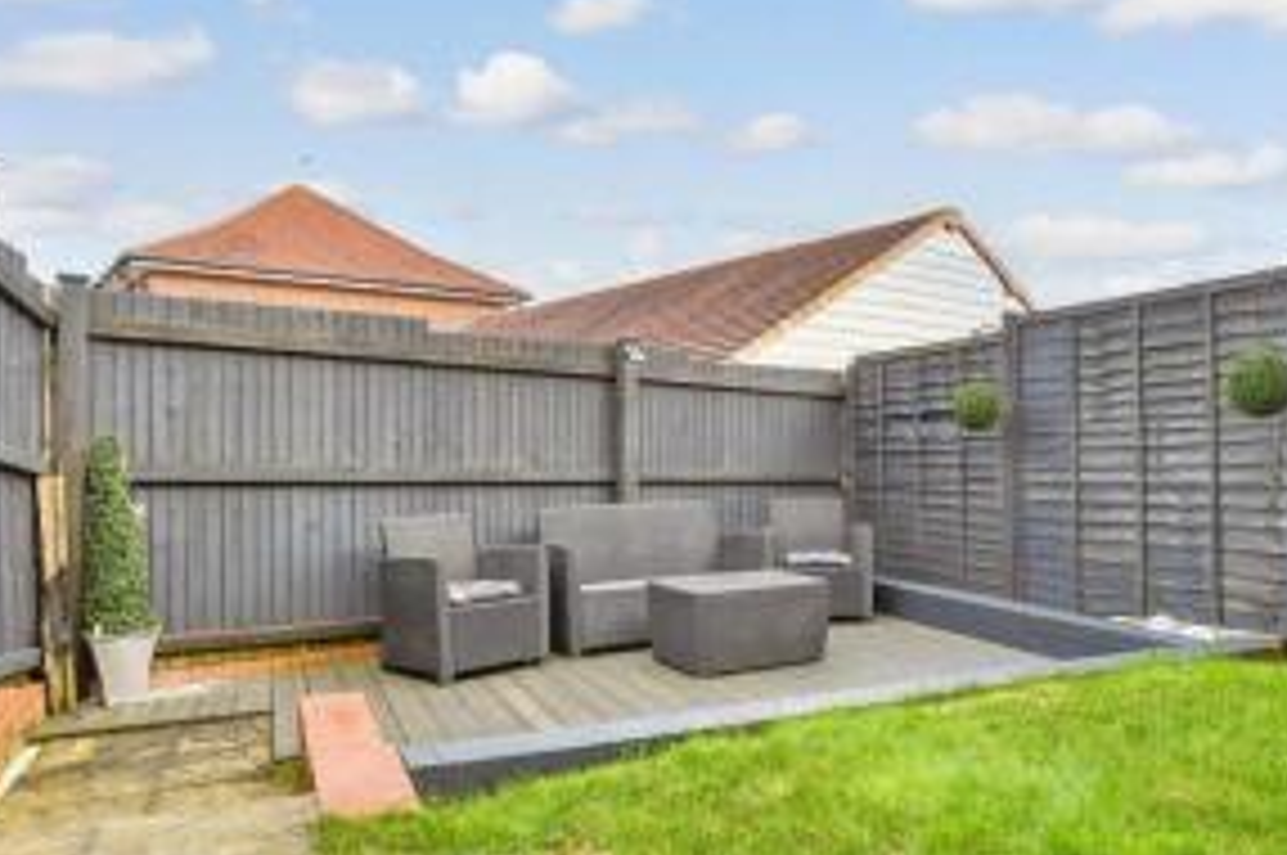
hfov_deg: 71.0
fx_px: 893
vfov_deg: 51.1
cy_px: 394
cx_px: 752
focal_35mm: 25
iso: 160
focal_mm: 10
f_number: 8
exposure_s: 1/125
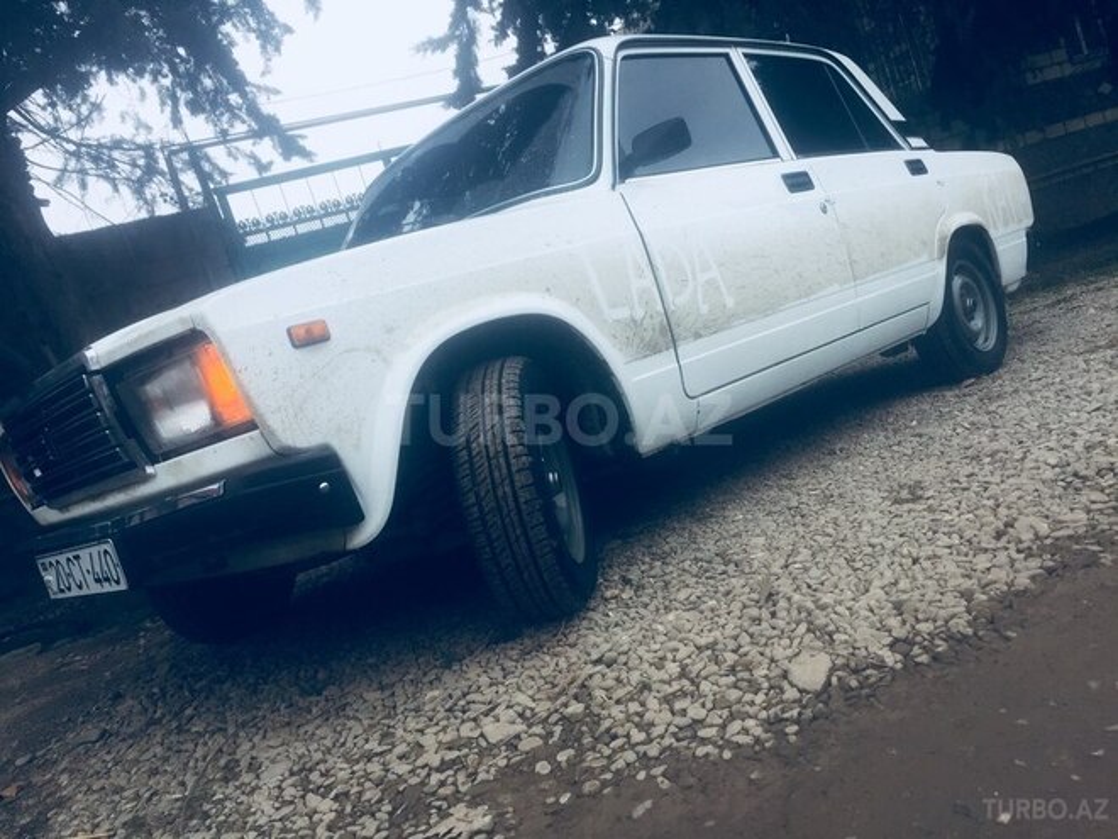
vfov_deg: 48.2
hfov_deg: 61.7
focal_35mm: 29
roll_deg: +17.8
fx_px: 937
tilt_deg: -2.7
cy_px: 420
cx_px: 559
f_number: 2.2
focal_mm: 4.15
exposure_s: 1/302
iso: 32
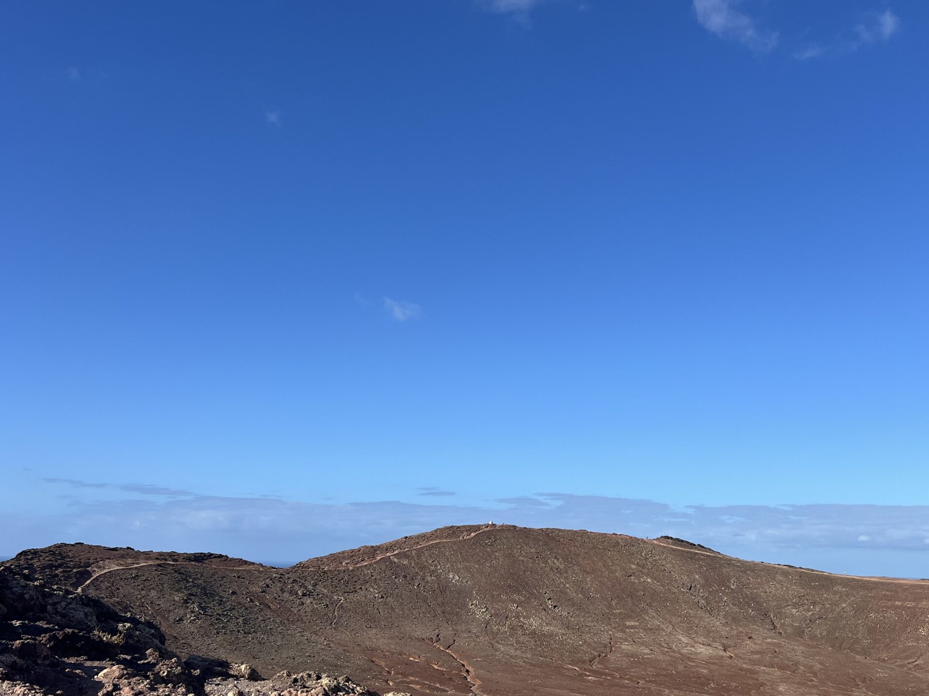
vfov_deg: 40.5
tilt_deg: +11.0
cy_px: 417
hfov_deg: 52.3
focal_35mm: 35
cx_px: 554
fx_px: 939
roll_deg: -1.9
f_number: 1.5
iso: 50
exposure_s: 1/5319
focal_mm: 5.7
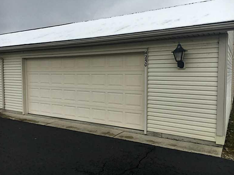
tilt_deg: -4.8
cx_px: 114
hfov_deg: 59.9
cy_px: 89
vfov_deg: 46.8
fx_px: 203
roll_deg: -0.1
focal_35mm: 30
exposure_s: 1/1832
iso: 25
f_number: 2.2
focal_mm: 4.15
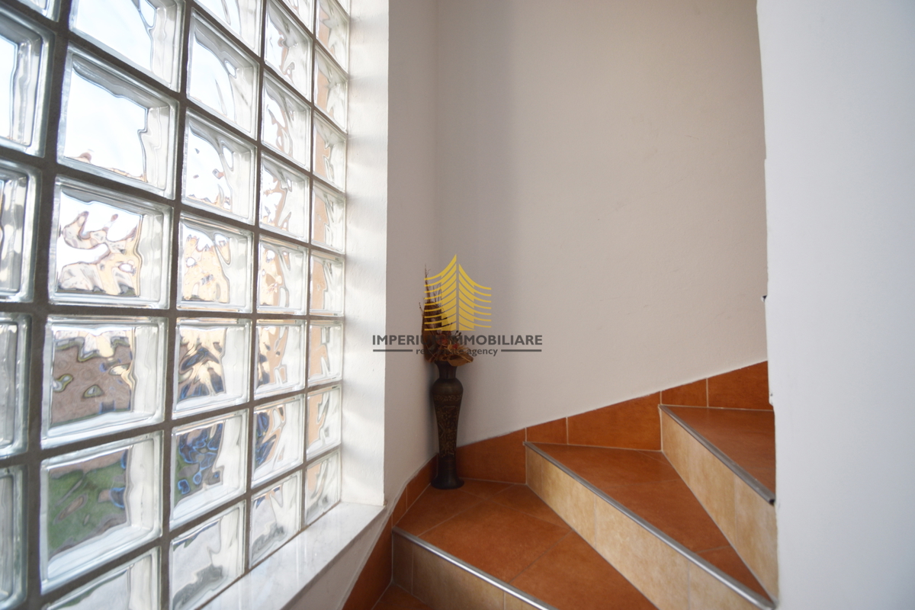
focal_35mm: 15
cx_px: 458
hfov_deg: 100.4
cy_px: 305
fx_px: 381
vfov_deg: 77.3
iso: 100
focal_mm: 10
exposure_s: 1/40
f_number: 4.5
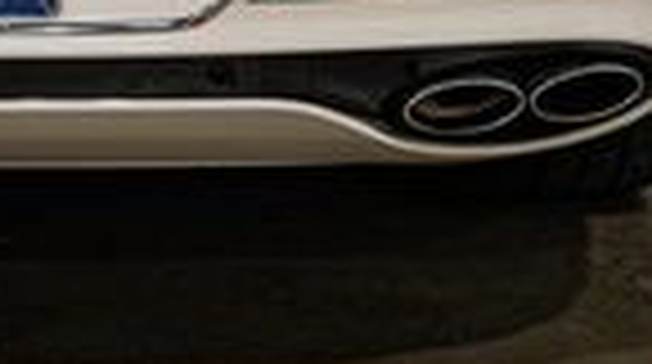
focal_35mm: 227
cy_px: -317
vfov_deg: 5.2
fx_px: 3918
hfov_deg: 9.4
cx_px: -99
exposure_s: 1/125
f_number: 4
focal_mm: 49
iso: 1250
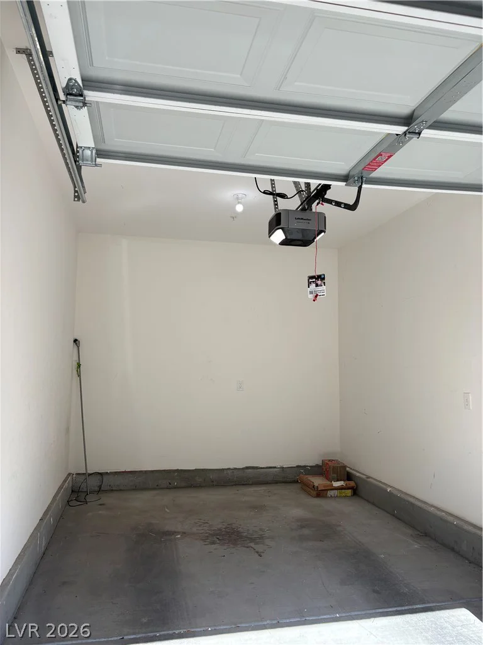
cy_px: 322
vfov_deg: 67.3
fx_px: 484
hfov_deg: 53.1
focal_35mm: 26
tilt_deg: +6.8
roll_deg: -0.6
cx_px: 242
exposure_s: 1/430
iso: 50
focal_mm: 5.96
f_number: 1.6
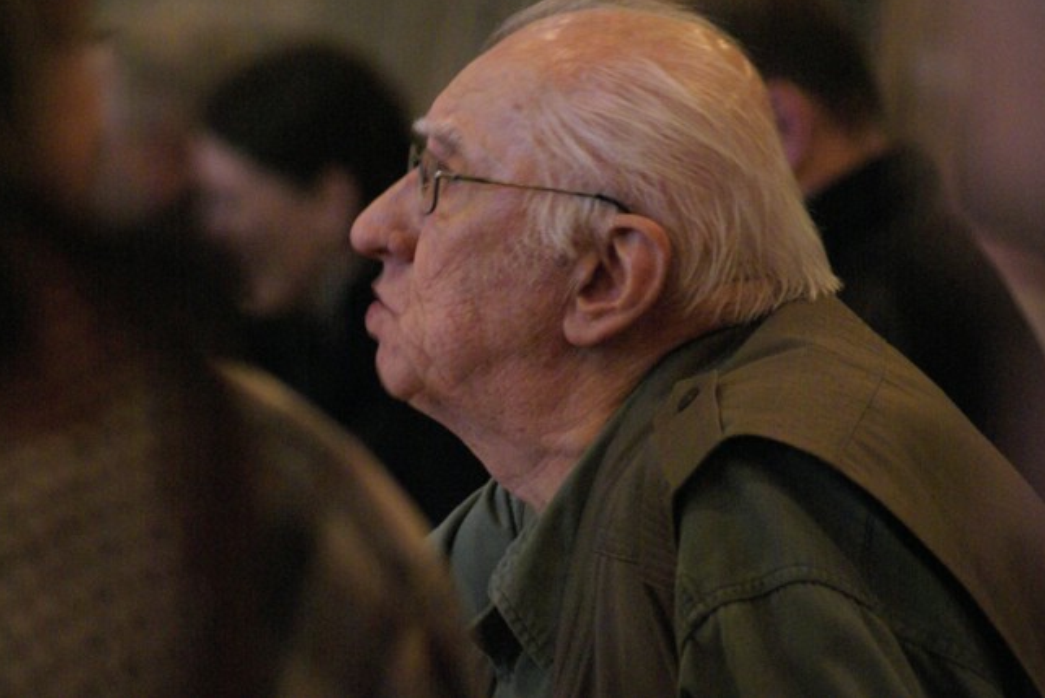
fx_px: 10921
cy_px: 321
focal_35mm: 376
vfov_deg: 3.7
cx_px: 524
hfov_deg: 5.5
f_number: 5.6
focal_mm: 230
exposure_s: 1/25
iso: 1600
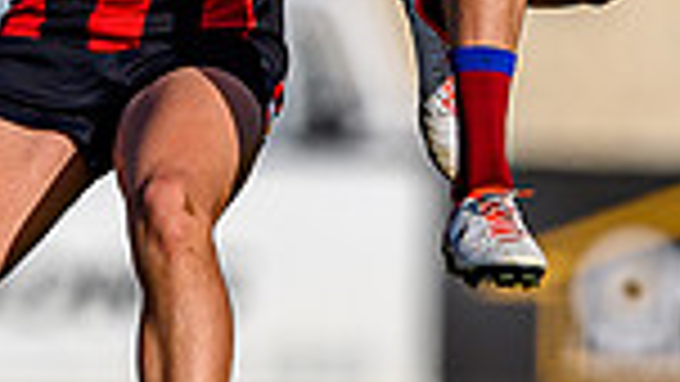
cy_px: -223
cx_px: 87
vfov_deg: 0.5
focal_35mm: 2664
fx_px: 48043
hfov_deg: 0.8
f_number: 4
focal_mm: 500
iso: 140
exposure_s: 1/2500
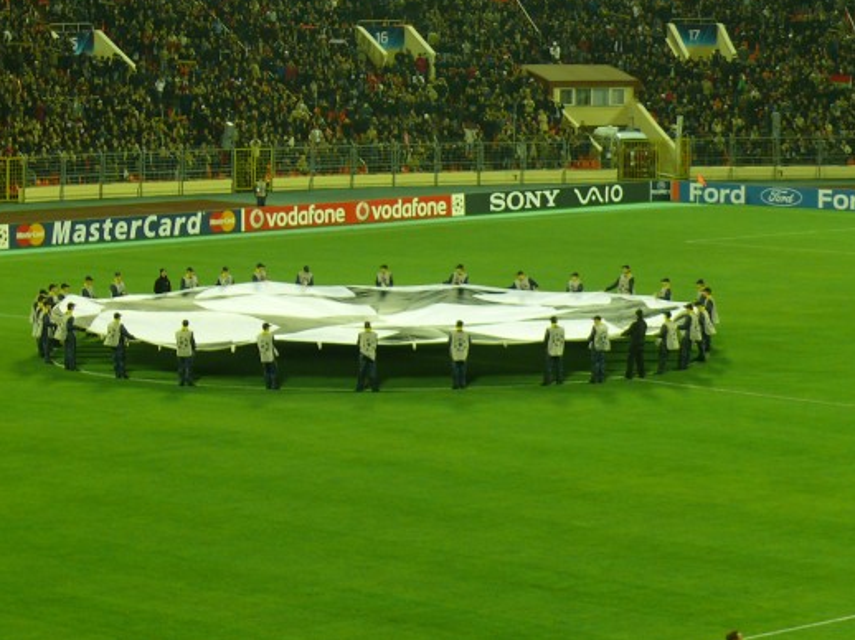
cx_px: 416
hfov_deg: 13.6
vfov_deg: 10.2
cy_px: 309
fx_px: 3580
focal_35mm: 145
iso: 100
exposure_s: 1/30
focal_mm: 16.5
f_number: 3.2
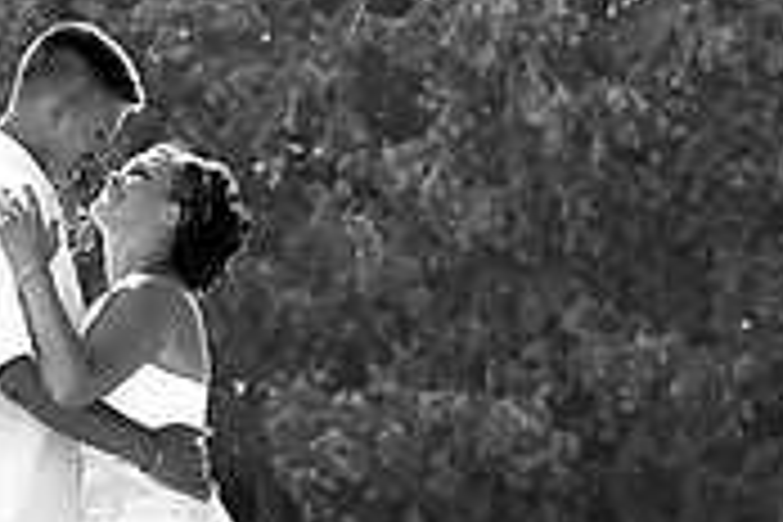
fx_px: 5785
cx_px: 608
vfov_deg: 5.2
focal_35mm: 266
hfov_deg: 7.7
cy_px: 227
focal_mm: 80
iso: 100
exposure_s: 1/160
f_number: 5
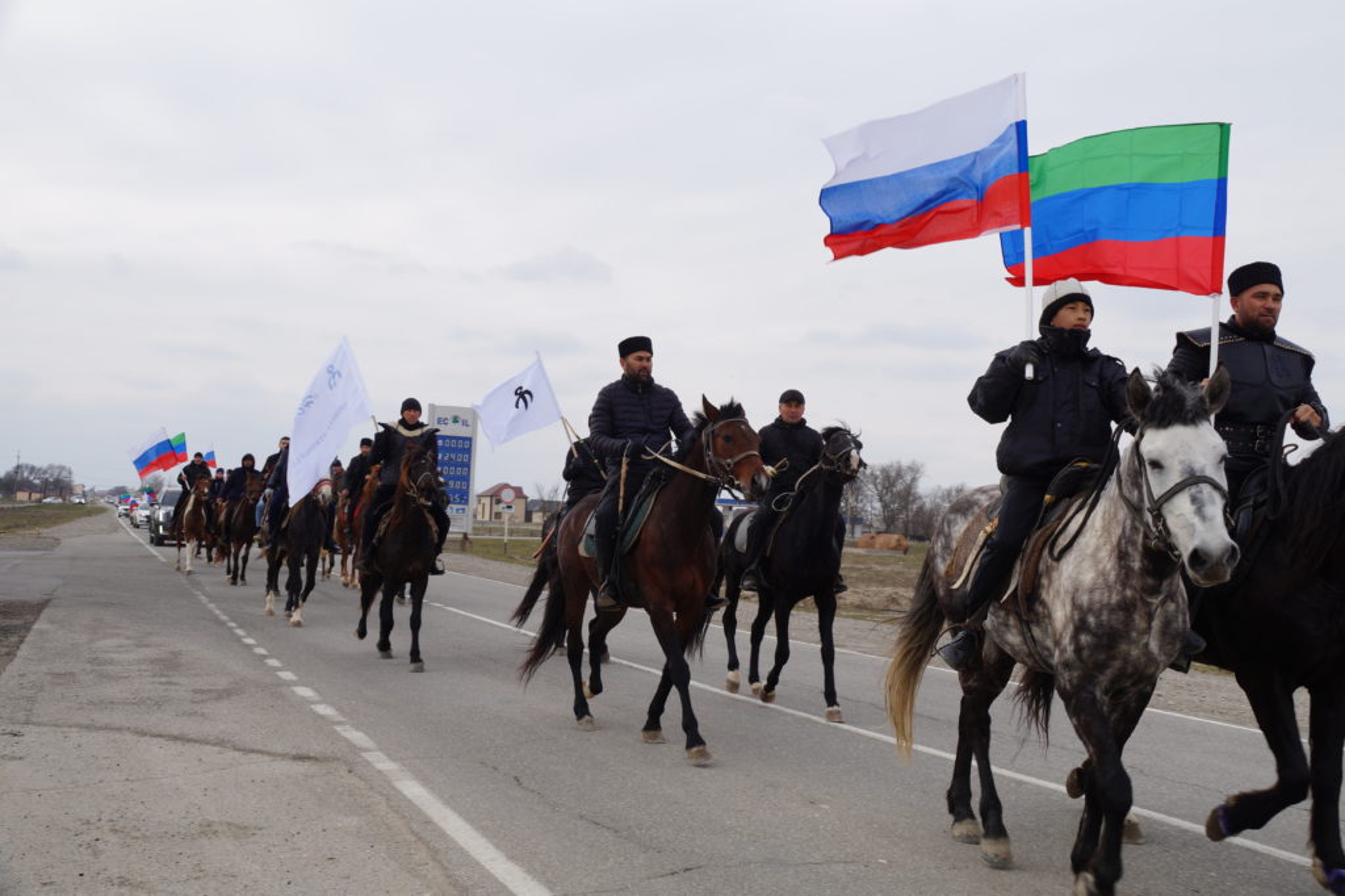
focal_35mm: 39
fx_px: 1457
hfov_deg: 49.6
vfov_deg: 34.2
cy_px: 448
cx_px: 672
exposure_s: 1/160
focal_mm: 26
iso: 100
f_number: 10
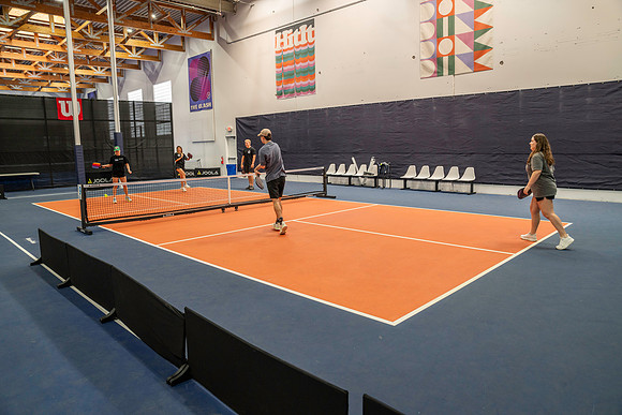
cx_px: 311
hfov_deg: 73.7
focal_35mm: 24
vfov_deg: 53.2
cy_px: 208
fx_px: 415
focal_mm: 24
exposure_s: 1/125
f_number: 4
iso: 500
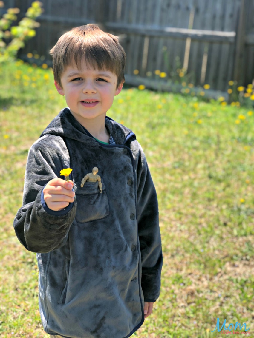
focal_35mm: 57
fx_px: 558
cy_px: 169
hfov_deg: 25.7
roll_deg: -2.3
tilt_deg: -12.3
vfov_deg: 33.8
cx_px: 127
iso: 20
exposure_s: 1/185
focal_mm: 6.6
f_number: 2.8
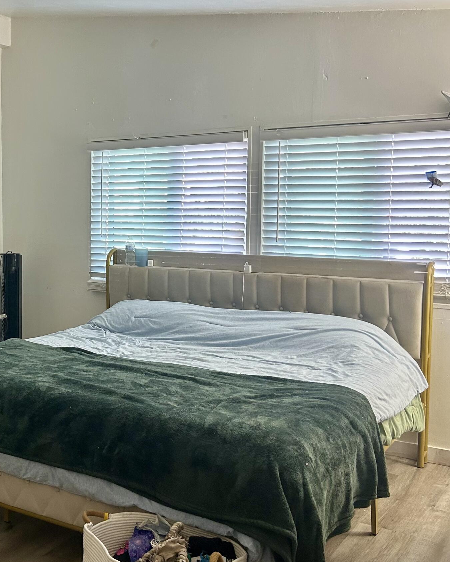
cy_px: 262
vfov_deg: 41.1
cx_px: 42
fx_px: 749
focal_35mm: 45
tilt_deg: -4.7
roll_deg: +0.3
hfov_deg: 31.8
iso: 125
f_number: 1.5
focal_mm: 5.7
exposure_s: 1/91
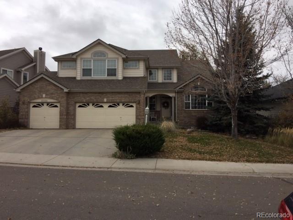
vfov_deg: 48.2
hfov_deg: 61.7
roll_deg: -0.1
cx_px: 146
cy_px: 110
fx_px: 245
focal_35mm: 29
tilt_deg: +4.7
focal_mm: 4.15
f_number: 2.2
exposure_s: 1/557
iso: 32
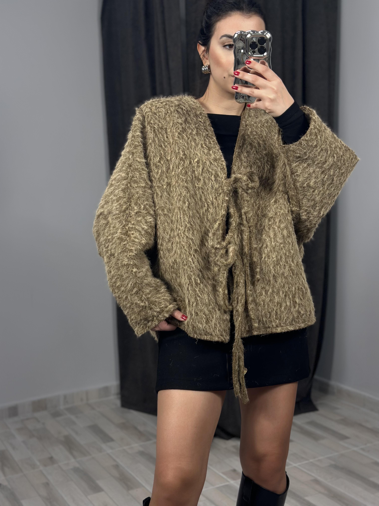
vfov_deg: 39.7
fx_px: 701
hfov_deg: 30.3
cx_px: 190
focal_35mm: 48
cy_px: 253
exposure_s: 1/100
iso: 125
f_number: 1.78
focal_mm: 6.86
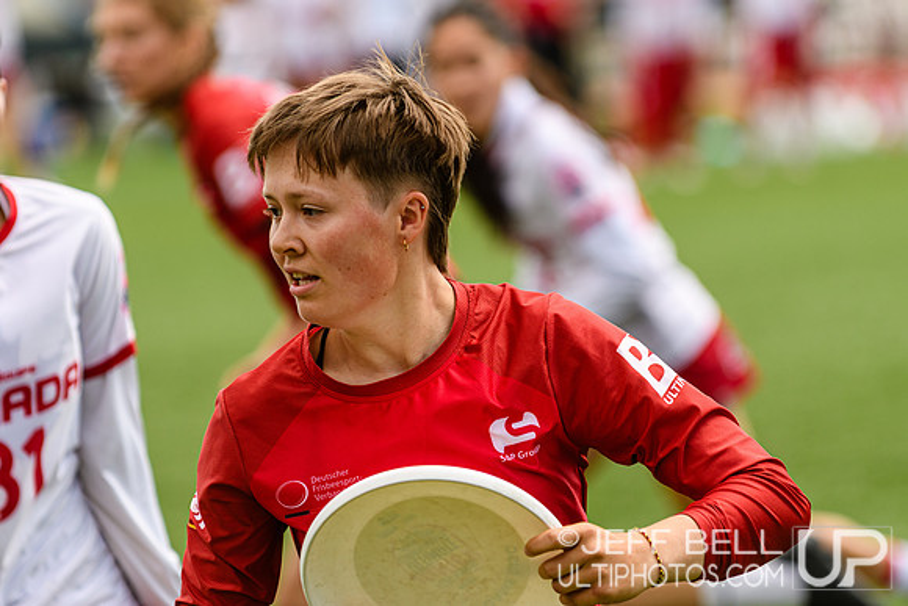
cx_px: 454
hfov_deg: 6.9
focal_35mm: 300
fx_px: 7568
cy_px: 303
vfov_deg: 4.6
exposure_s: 1/1250
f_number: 3.2
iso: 125
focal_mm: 200
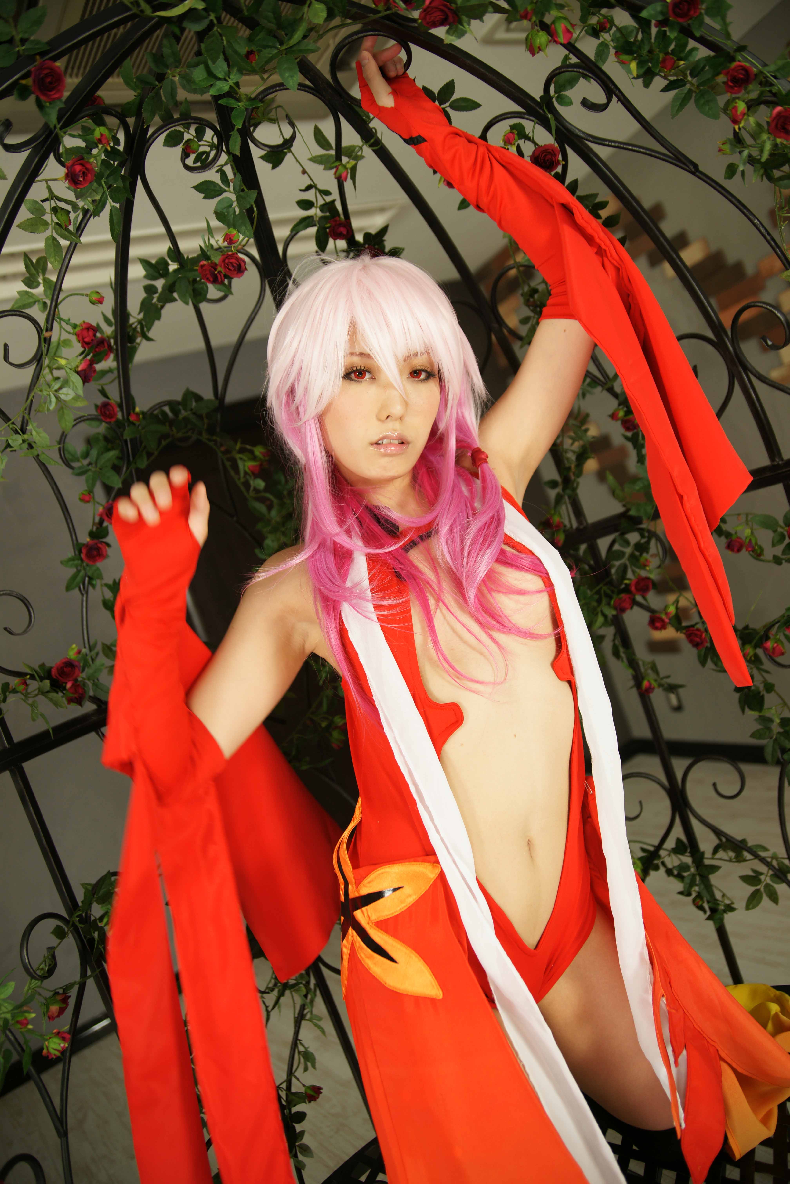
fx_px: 922
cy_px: 592
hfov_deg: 46.4
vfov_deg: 65.5
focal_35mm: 28
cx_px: 395
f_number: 2.8
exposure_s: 1/100
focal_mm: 28
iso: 200
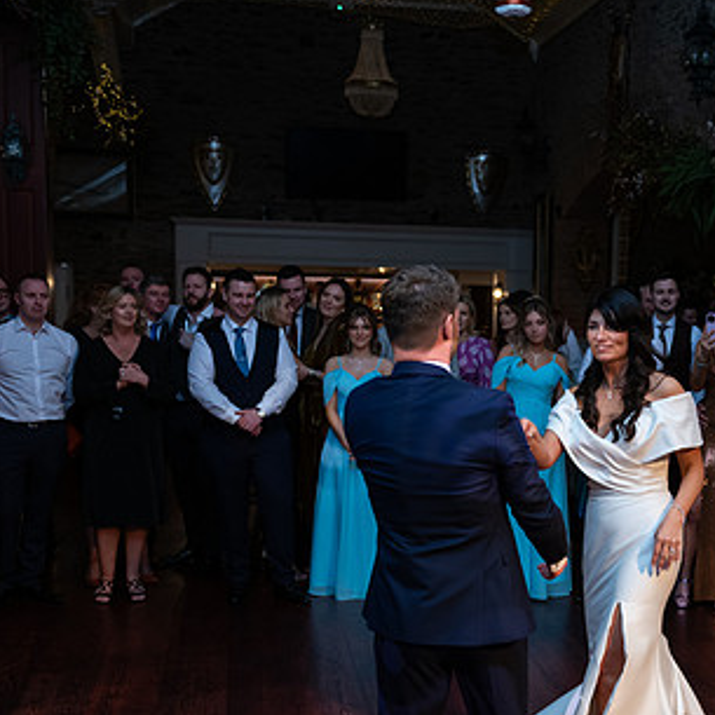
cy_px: 442
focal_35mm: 55
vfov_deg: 31.0
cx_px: 530
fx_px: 1285
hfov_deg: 30.6
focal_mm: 34
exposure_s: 1/160
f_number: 3.5
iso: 640
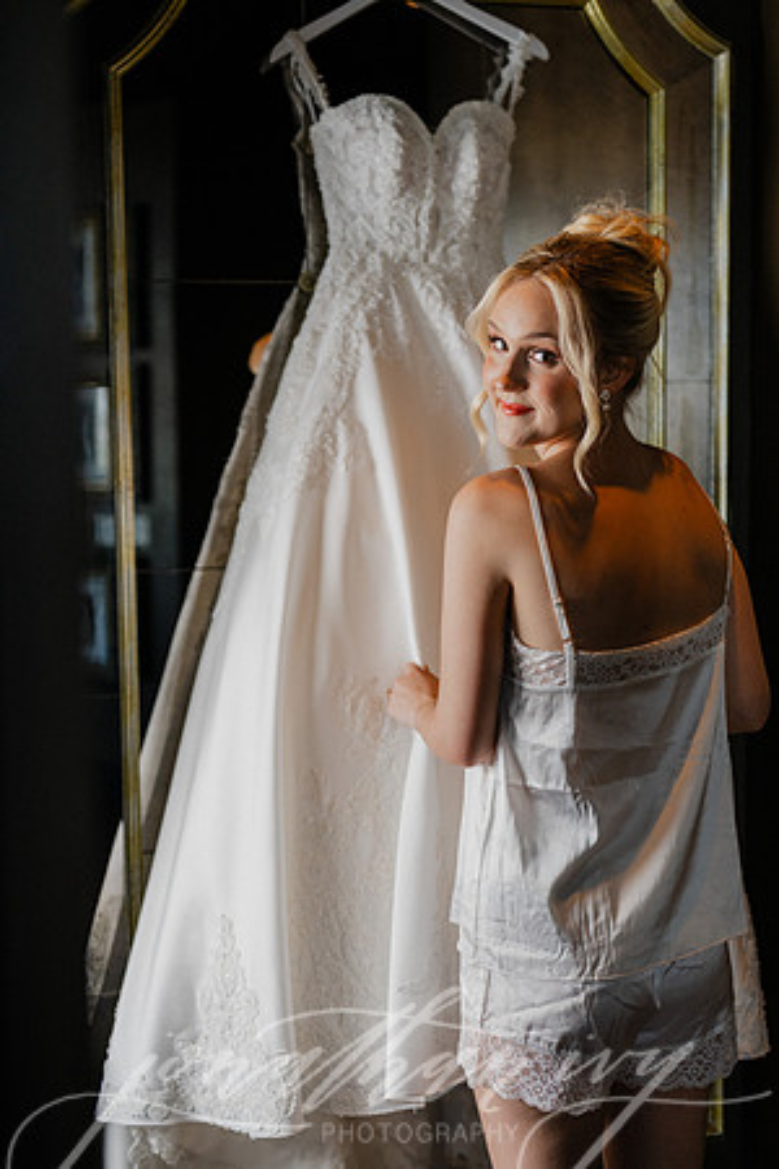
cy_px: 584
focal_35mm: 50
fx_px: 1623
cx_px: 390
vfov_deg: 39.6
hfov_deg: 27.0
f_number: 2.8
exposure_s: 1/125
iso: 320
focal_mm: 50
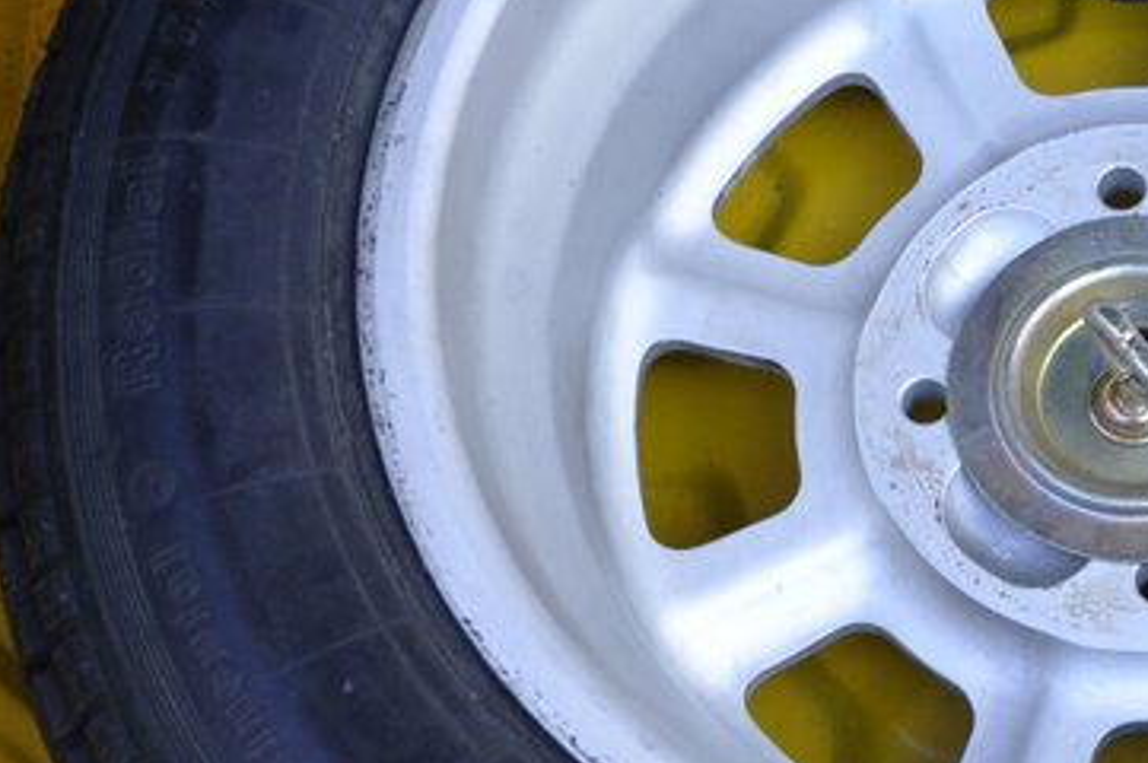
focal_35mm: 102
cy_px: 455
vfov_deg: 13.4
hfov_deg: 19.4
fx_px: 3250
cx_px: 1167
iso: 500
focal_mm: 24
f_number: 4
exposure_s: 1/60
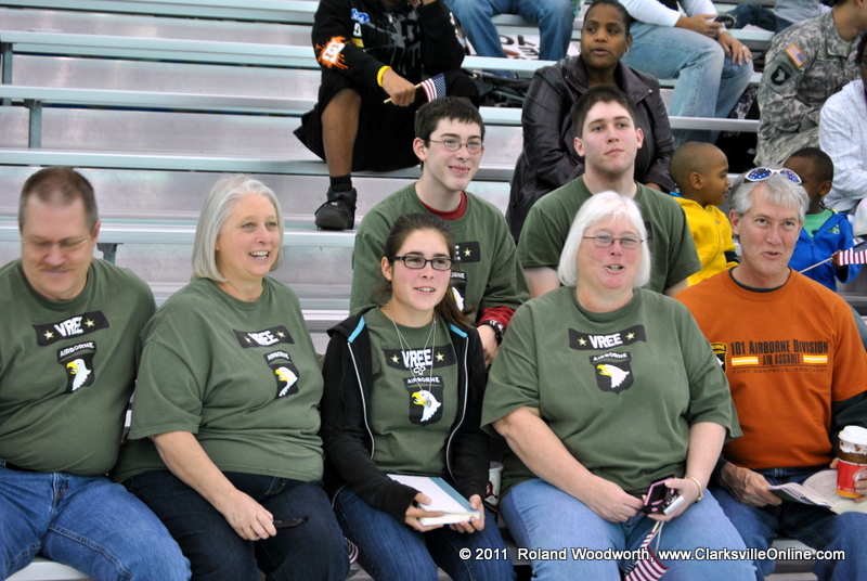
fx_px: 1990
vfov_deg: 16.6
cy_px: 290
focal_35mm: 82
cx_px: 434
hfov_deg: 24.6
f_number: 4
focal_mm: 55
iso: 200
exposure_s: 1/50
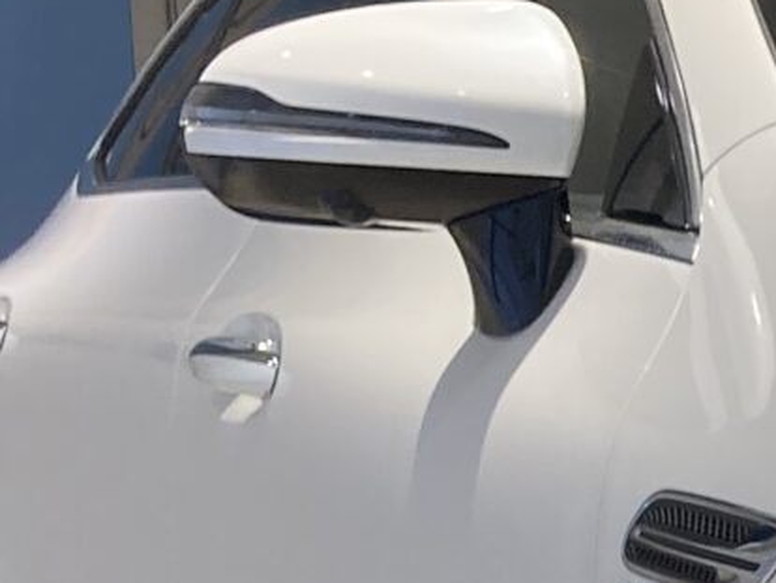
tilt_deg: -7.3
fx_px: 3880
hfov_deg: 9.6
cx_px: 2069
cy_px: 969
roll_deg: -0.3
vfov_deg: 8.3
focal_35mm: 173
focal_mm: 3.99
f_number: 1.8
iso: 40
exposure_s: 1/97
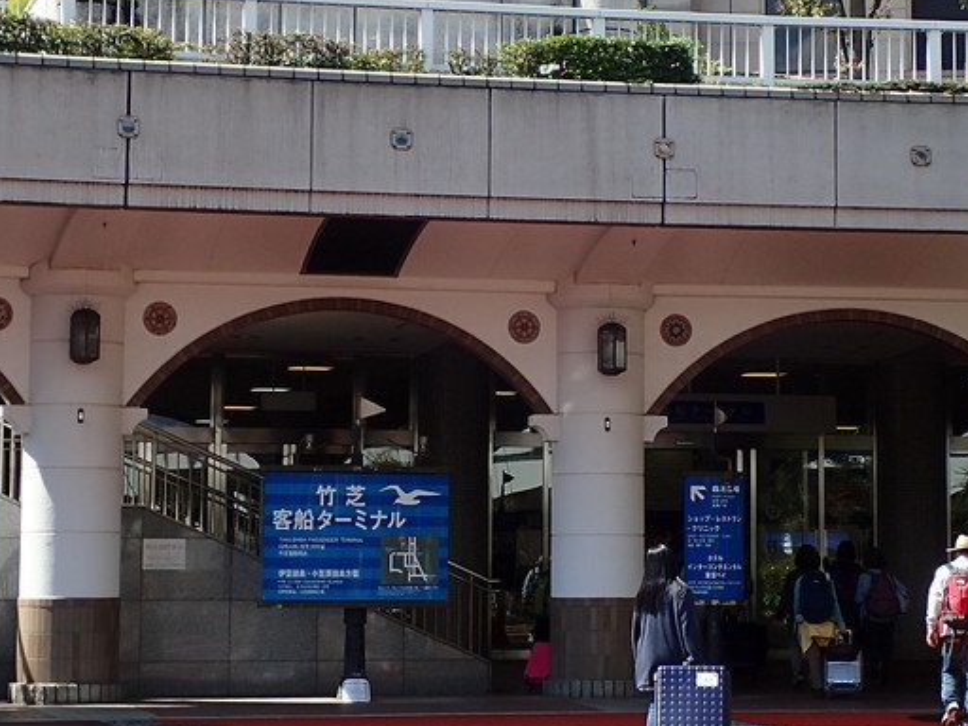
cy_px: 253
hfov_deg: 19.6
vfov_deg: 14.8
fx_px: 2796
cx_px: 567
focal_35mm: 100
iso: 100
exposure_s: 1/400
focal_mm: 7.34
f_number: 4
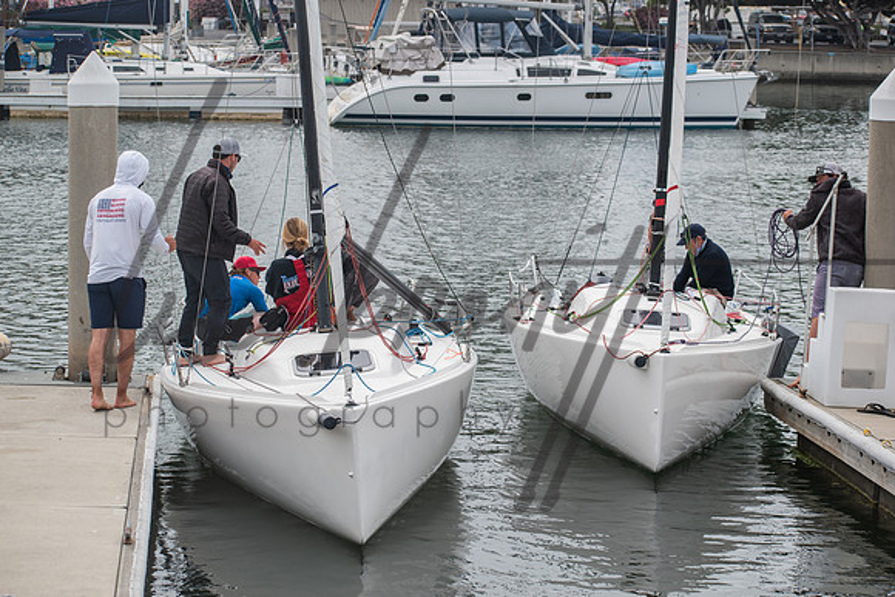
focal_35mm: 105
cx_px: 448
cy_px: 298
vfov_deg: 13.0
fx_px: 2611
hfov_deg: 19.5
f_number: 6.3
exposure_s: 1/400
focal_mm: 70
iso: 100
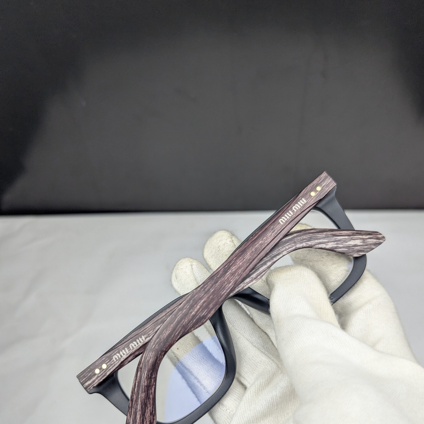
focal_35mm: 29
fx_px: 402
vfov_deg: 54.6
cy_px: 279
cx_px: 216
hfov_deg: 55.6
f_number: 1.85
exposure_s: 1/233
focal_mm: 6.81
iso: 70
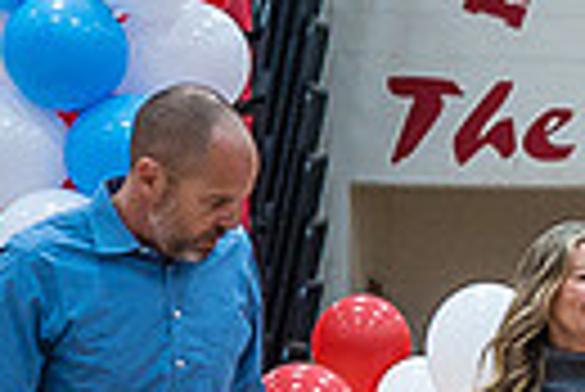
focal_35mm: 347
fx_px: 5645
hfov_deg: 5.8
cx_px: 1062
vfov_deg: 4.0
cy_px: 378
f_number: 4
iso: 2000
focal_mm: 78
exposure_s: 1/320
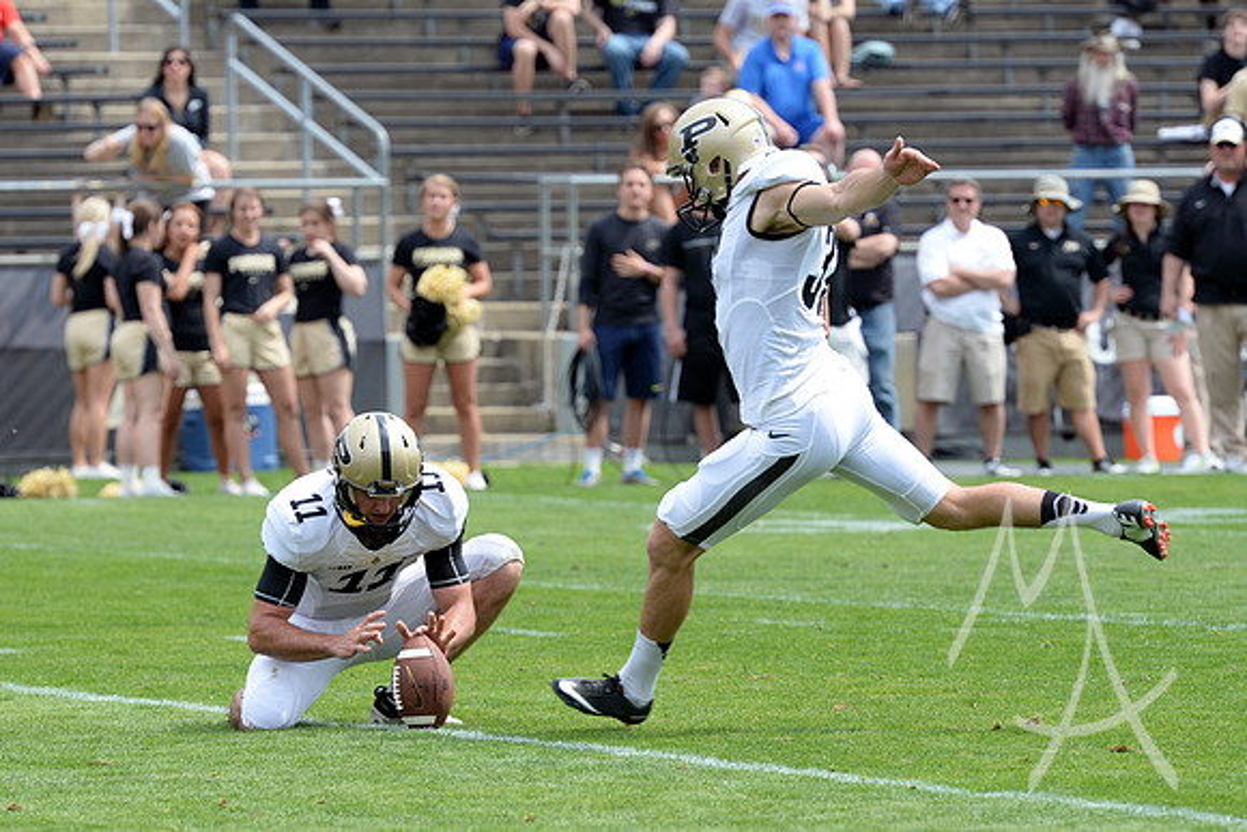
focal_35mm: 260
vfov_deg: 5.3
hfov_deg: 7.9
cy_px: 416
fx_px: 9008
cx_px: 624
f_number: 7.1
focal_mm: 260
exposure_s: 1/1000
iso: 500
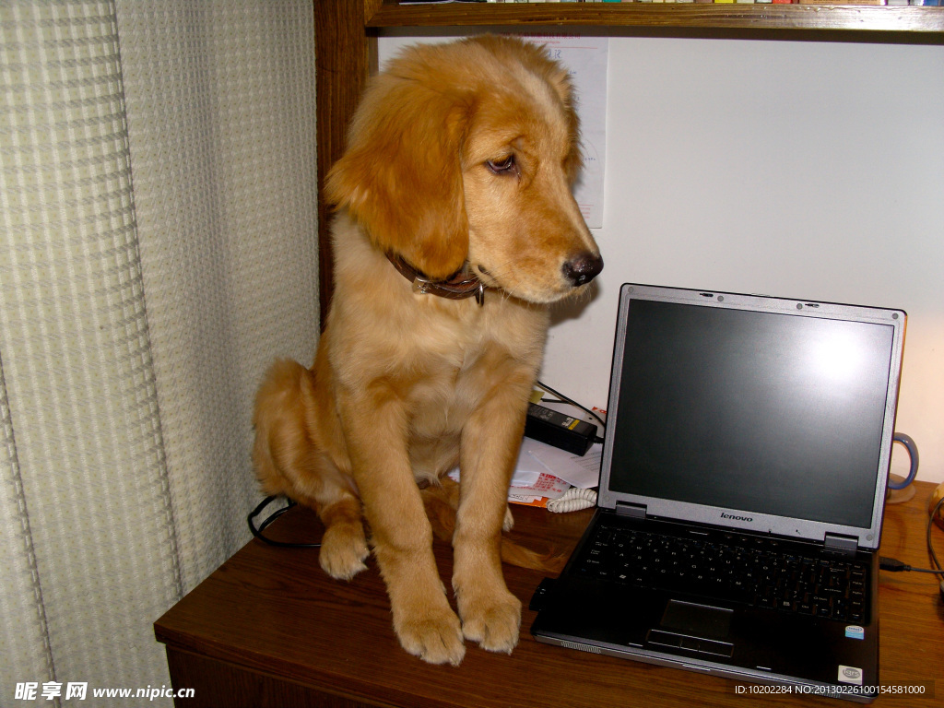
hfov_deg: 49.0
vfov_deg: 37.7
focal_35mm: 38
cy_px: 354
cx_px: 472
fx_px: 1036
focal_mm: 7.8
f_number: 2.8
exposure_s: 1/40
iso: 80
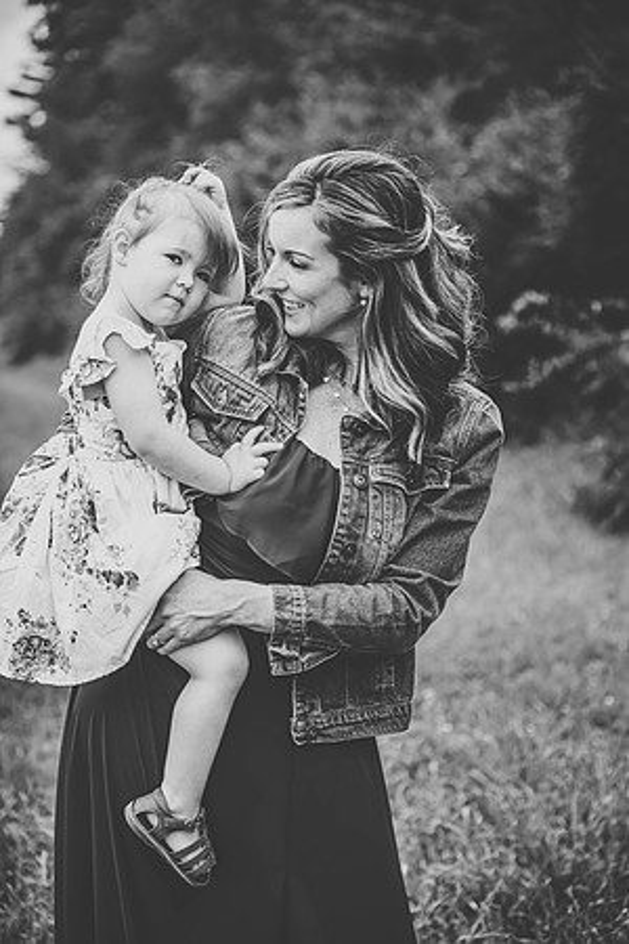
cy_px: 472
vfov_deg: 28.8
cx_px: 314
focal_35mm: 70
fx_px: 1834
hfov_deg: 19.5
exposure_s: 1/3200
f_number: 2.8
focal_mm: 70
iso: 640
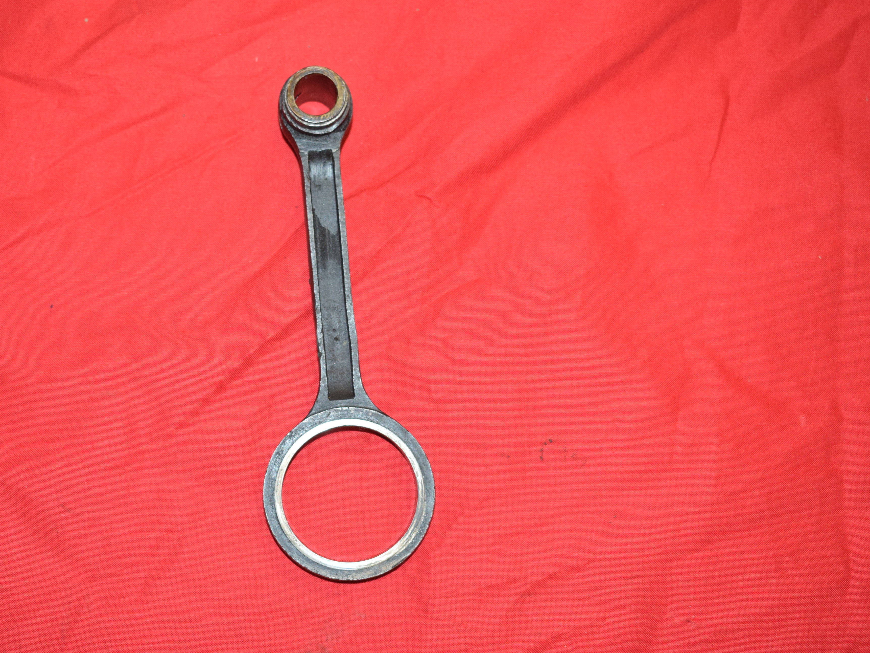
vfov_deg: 26.7
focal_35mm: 55
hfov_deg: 35.0
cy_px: 338
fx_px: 1373
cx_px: 345
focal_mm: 29
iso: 800
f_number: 5.6
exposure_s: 1/125
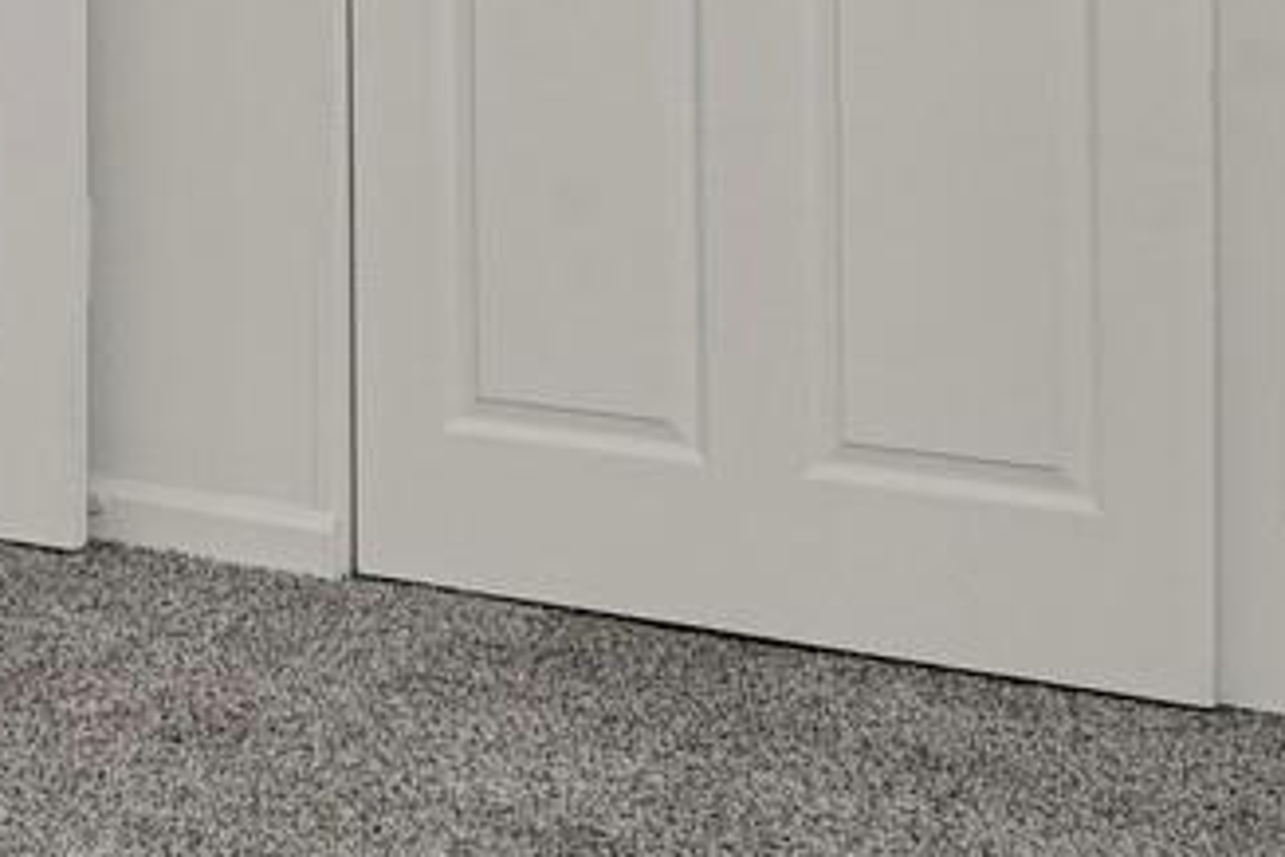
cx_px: -501
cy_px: -381
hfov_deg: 20.6
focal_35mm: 88
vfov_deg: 14.6
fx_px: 3141
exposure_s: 1.3
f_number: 8
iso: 250
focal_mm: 18
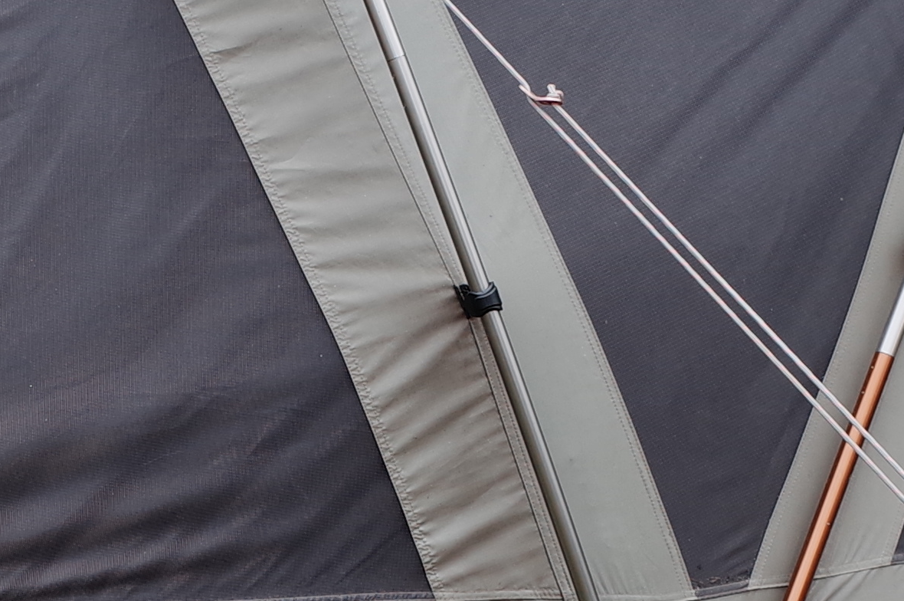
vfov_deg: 11.7
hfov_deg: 17.6
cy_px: 603
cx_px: 292
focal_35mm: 116
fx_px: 2910
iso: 100
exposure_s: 1/125
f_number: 5
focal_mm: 18.3
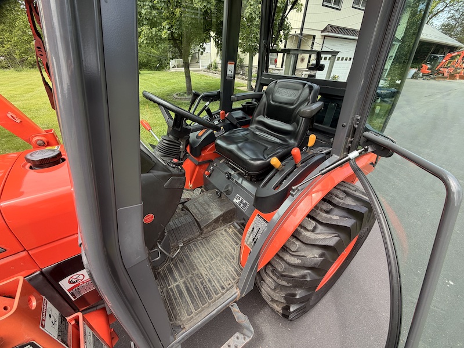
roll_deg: -1.6
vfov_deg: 85.7
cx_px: 232
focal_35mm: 14
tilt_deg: -32.5
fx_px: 188
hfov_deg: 102.1
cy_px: 174
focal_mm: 2.22
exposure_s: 1/228
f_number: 2.2
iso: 40
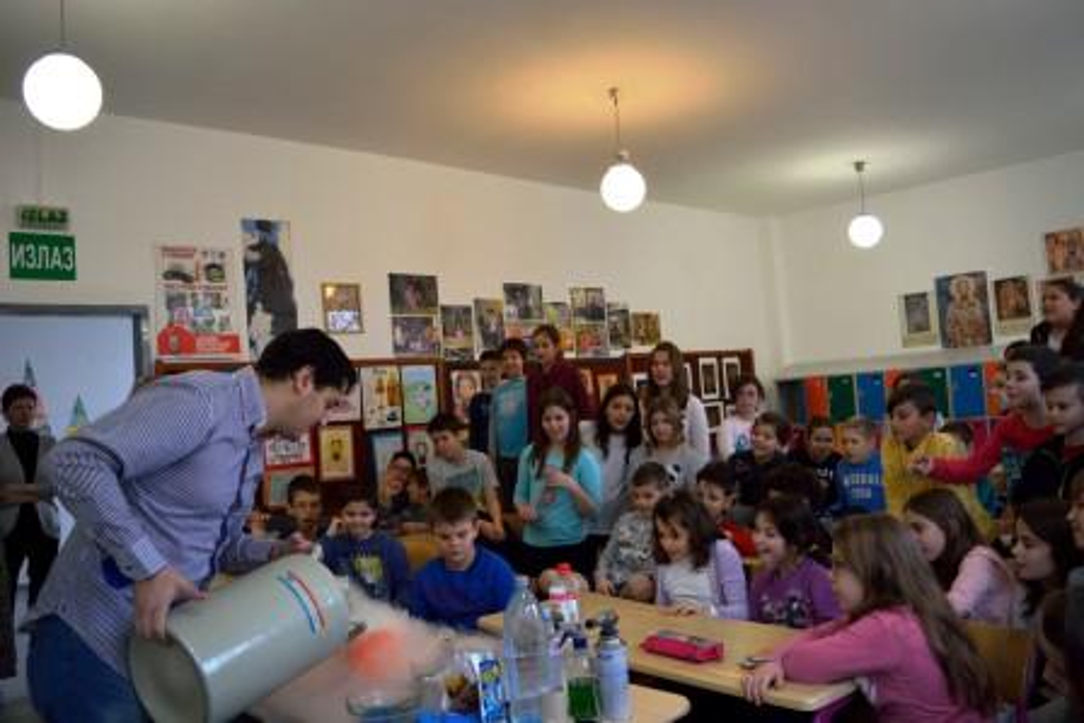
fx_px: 813
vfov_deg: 48.0
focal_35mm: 27
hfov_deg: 67.4
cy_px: 362
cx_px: 542
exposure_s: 1/60
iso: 720
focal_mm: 18
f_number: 4
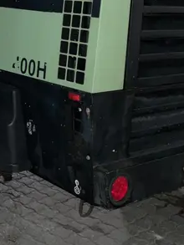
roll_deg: -3.1
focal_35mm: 70
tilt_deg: -8.9
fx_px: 496
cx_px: 46
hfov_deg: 20.9
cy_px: 65
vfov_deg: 27.4
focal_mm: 3.99
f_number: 1.8
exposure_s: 1/4
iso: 250
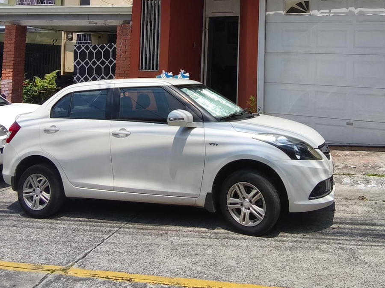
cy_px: 47
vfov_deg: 41.7
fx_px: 356
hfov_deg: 56.8
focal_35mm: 32
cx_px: 205
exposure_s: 1/1701
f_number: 2.2
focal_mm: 1.91
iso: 50
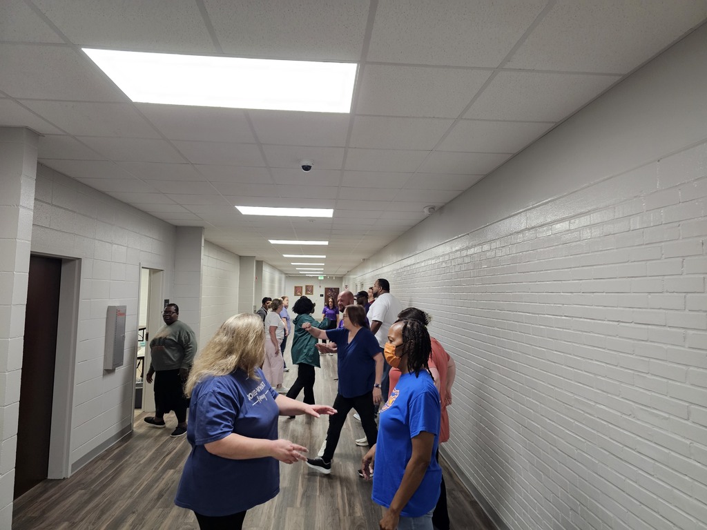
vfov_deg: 58.9
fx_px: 470
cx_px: 354
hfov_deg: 73.9
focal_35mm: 23
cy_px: 265
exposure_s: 1/120
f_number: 1.7
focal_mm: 6.3
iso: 400
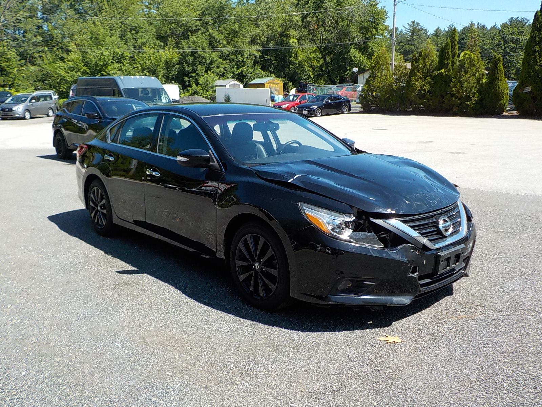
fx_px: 470
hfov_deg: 60.0
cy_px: 204
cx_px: 271
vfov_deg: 46.8
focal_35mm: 30
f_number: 3.3
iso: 125
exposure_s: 1/640
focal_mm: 4.1
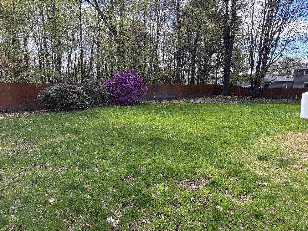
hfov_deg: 67.3
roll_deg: +0.5
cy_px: 116
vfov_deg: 53.1
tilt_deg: -6.7
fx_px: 231
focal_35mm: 26
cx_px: 154
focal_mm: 5.96
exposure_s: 1/381
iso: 50
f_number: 1.6
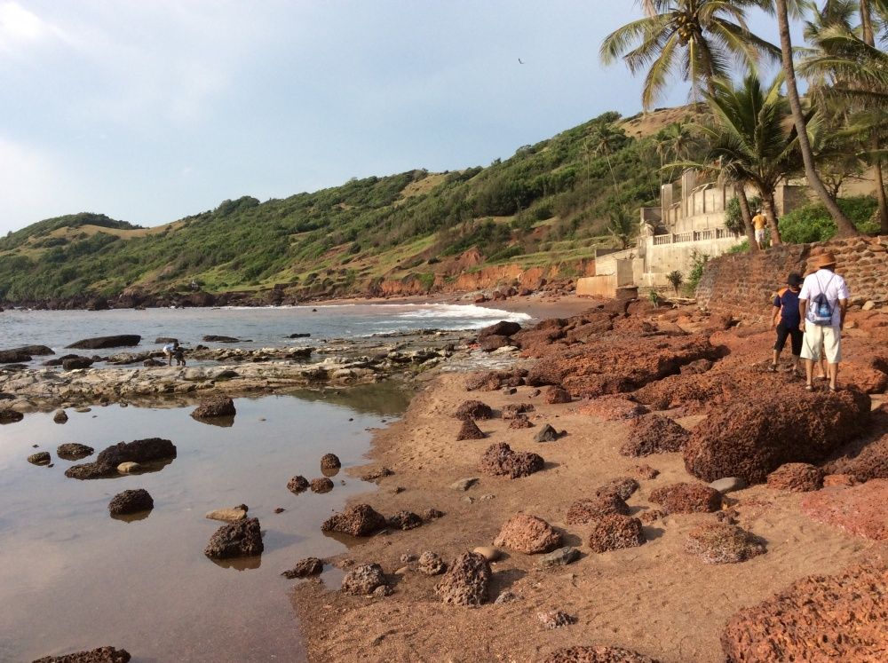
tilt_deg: -4.2
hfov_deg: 56.9
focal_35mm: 32
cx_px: 444
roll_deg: +1.3
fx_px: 820
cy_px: 332
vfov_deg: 44.1
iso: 32
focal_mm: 3.3
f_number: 2.4
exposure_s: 1/1546
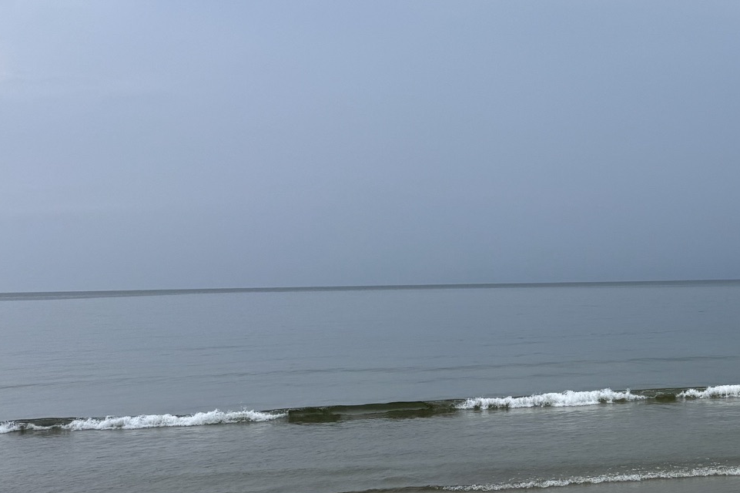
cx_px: 754
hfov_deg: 34.5
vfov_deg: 25.9
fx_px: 1068
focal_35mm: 52
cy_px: 301
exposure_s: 1/685
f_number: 1.78
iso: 80
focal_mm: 6.76
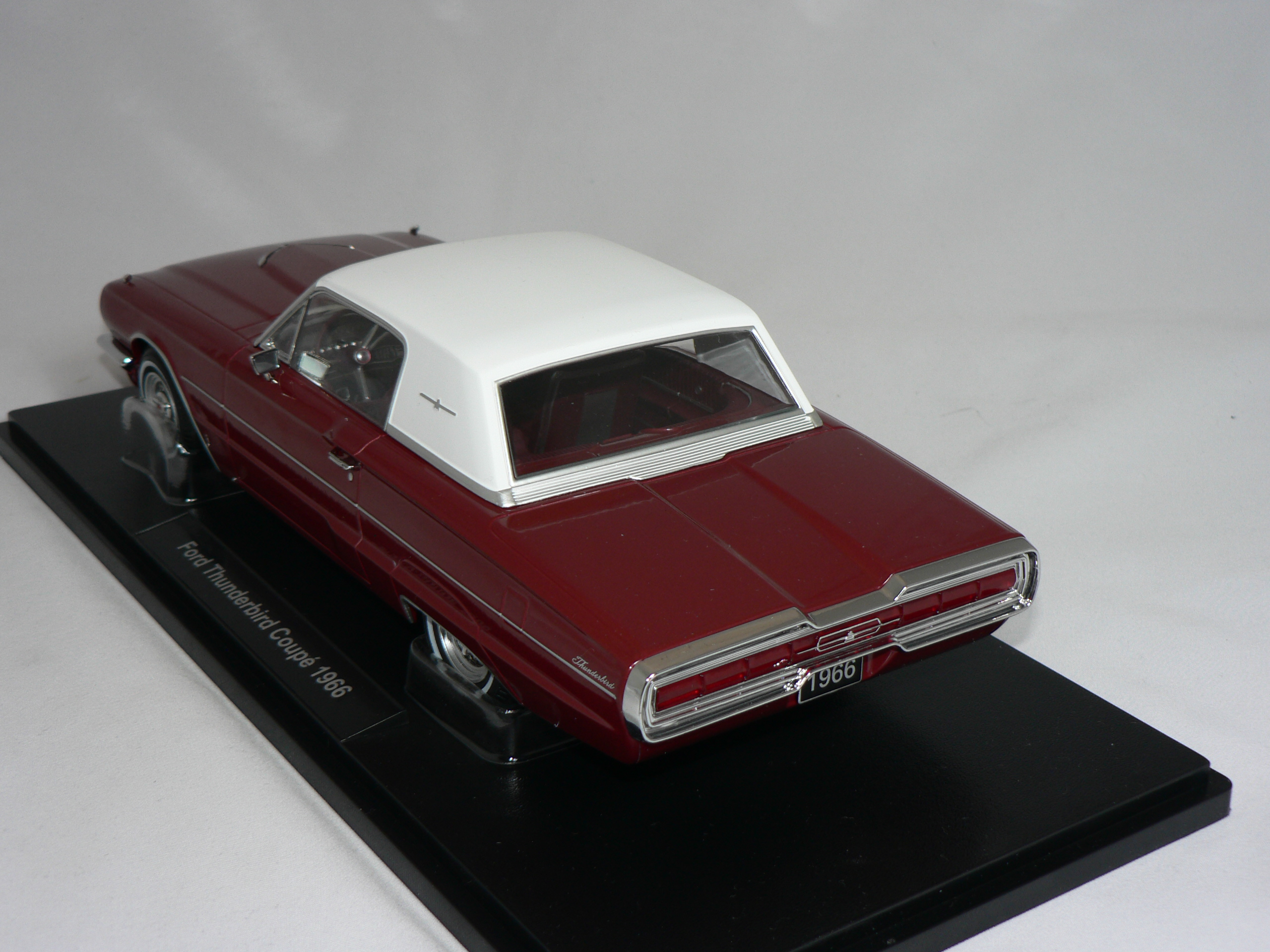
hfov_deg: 37.5
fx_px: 1871
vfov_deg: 28.6
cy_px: 476
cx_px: 635
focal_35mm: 51
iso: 80
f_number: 2.8
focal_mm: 8.4
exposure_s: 1/60
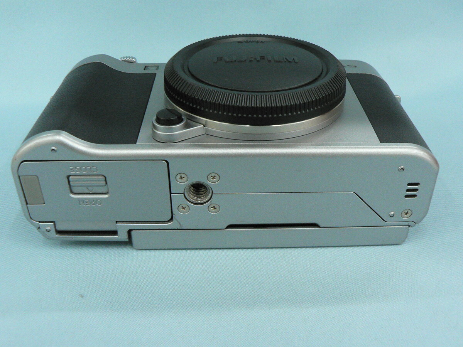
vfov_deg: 39.7
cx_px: 232
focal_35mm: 36
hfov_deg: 51.4
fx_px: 482
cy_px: 174
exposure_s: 1/80
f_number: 4.5
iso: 400
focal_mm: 6
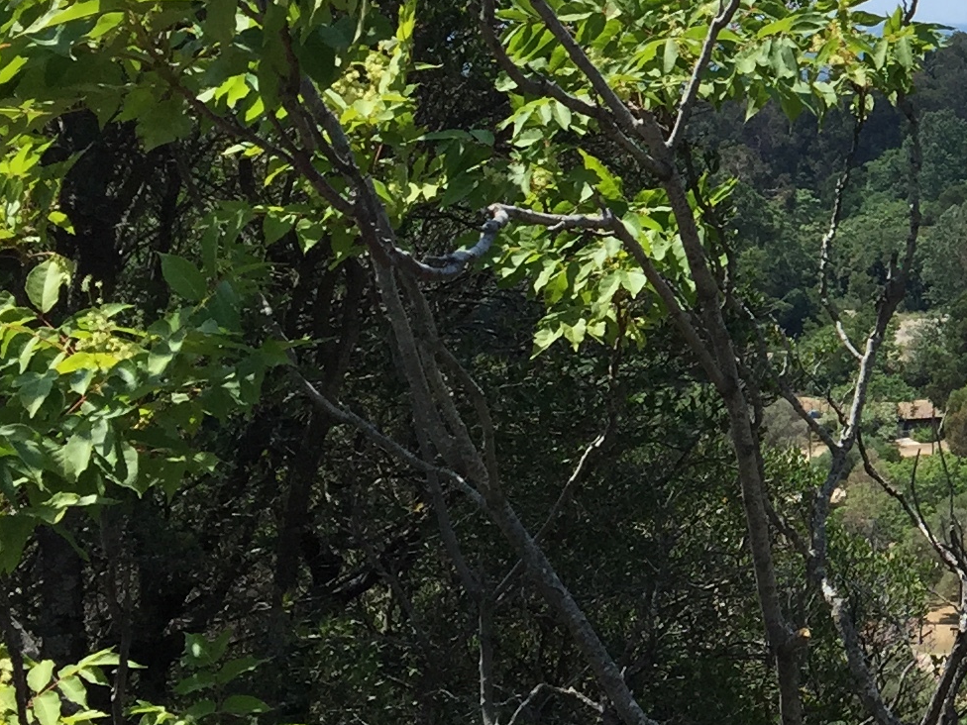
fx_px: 2710
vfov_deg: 15.2
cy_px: 157
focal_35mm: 97
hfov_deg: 17.8
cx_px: 1503
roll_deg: -1.4
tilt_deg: -2.4
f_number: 2.2
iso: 32
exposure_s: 1/1721
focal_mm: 4.15
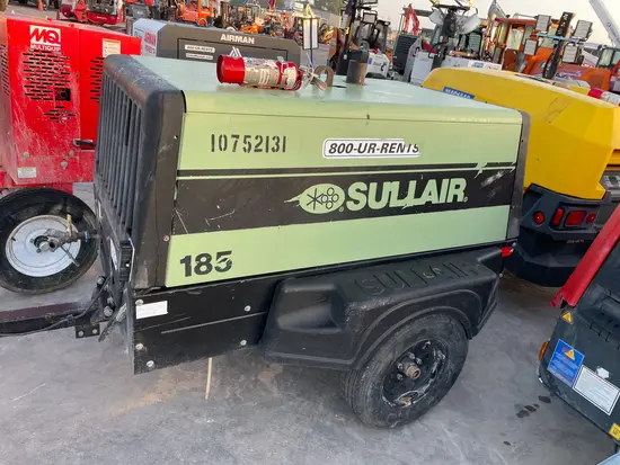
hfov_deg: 67.3
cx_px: 310
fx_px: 466
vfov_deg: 53.1
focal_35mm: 26
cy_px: 232
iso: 32
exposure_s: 1/121
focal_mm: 4.2
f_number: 1.6
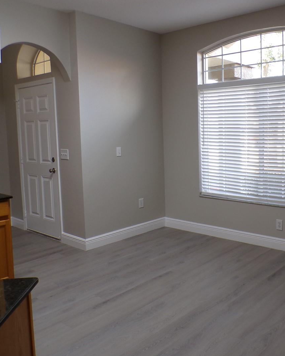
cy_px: 165
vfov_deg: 51.5
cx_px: 217
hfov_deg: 40.9
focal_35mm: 35
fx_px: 369
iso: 100
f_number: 3
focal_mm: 4.3
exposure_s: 1/40
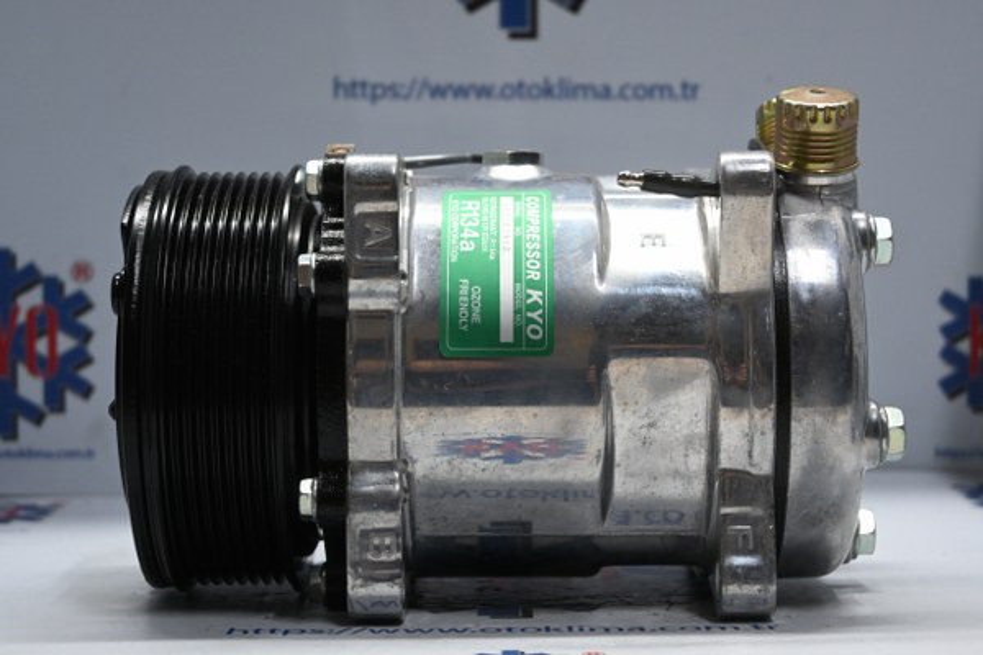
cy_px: 328
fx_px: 1966
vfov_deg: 18.9
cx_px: 492
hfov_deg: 28.1
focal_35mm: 72
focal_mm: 48
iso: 1600
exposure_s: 1/80
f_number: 6
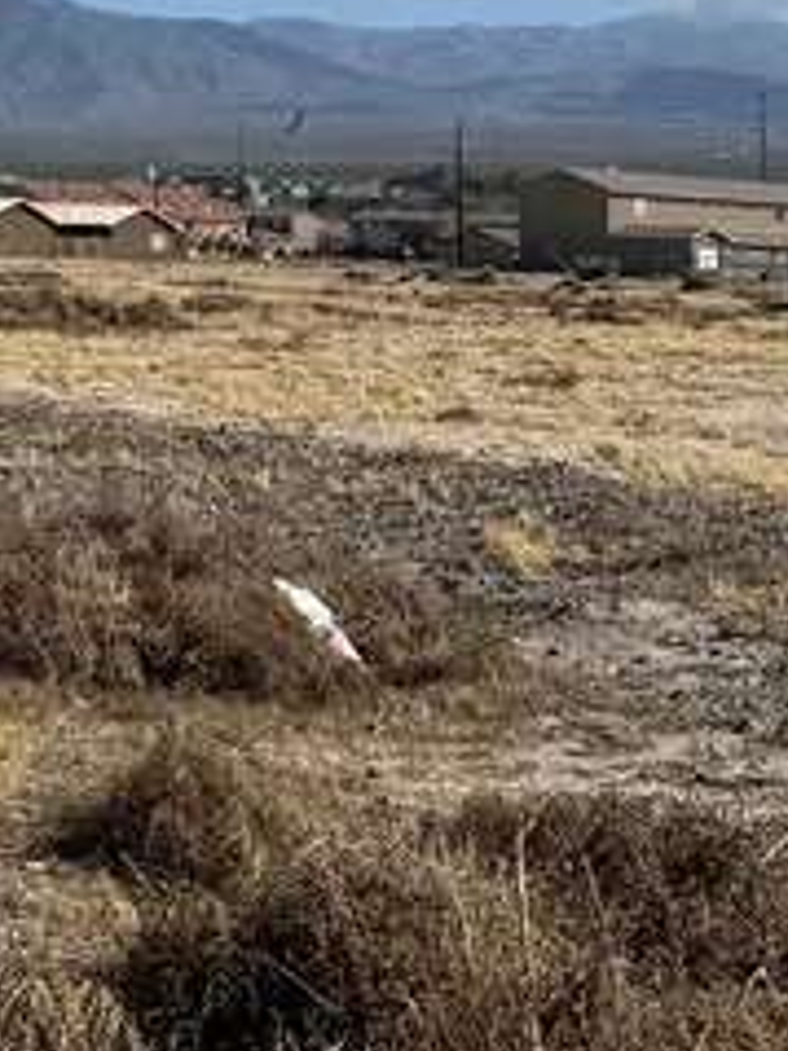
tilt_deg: +10.7
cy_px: -400
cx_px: -291
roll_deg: -2.3
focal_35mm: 103
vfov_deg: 17.6
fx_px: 3129
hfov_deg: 13.7
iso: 80
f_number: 1.78
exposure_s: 1/8130
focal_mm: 6.76
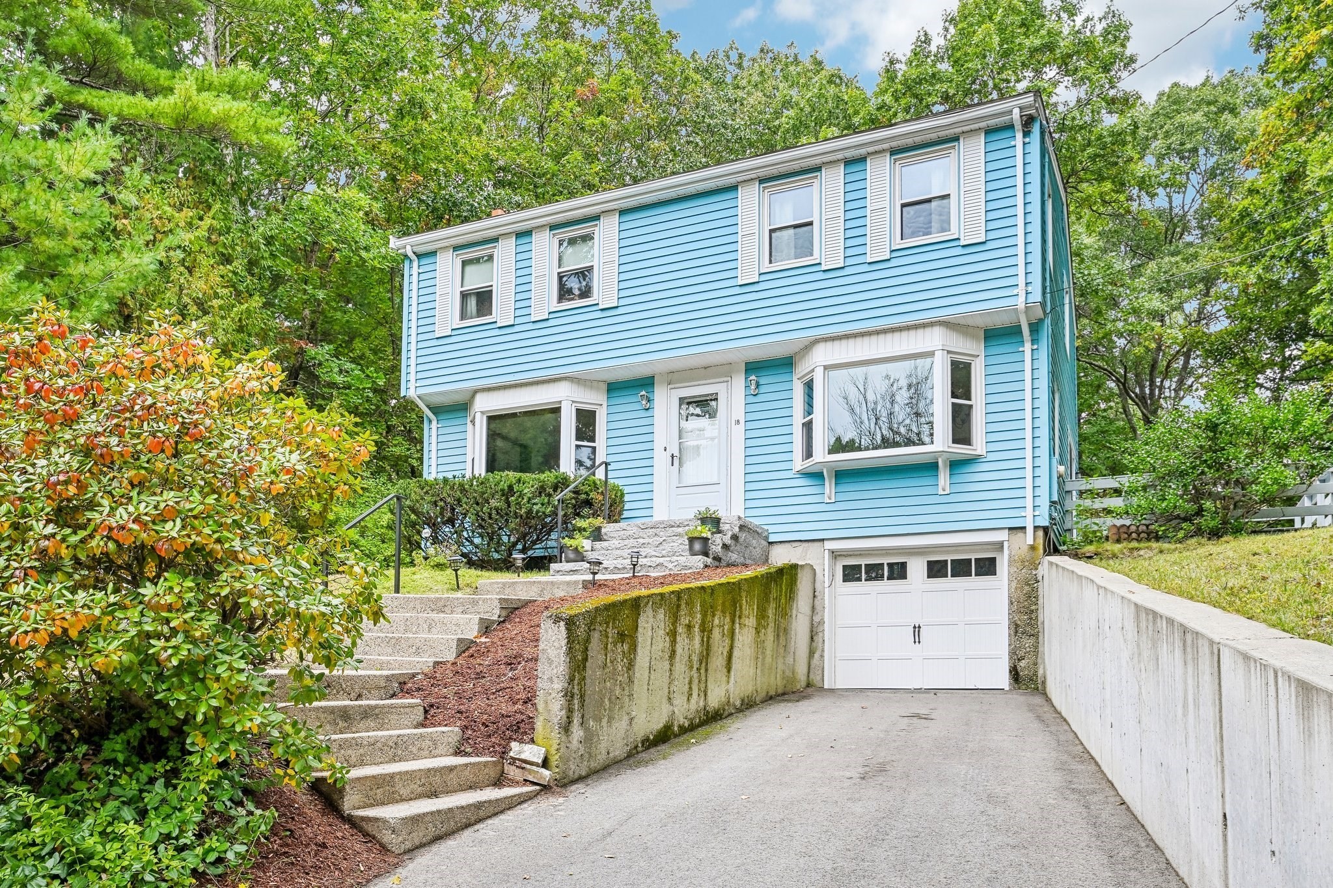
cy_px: 444
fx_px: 926
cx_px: 666
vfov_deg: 51.3
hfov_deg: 71.5
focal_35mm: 25
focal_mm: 25
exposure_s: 1/200
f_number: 8
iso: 400
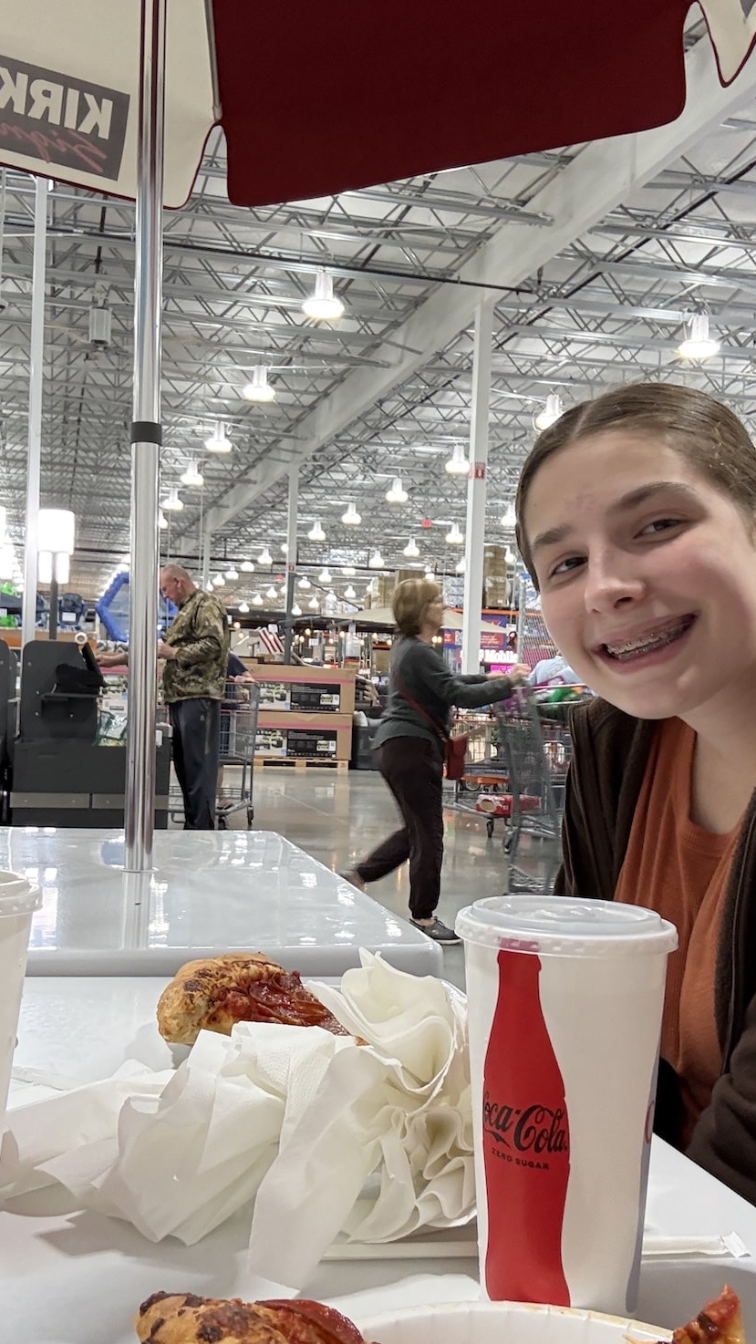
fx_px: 1212
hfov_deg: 34.6
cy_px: 677
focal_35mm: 34
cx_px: 346
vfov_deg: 58.0
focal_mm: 2.69
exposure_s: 1/60
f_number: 1.9
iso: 200
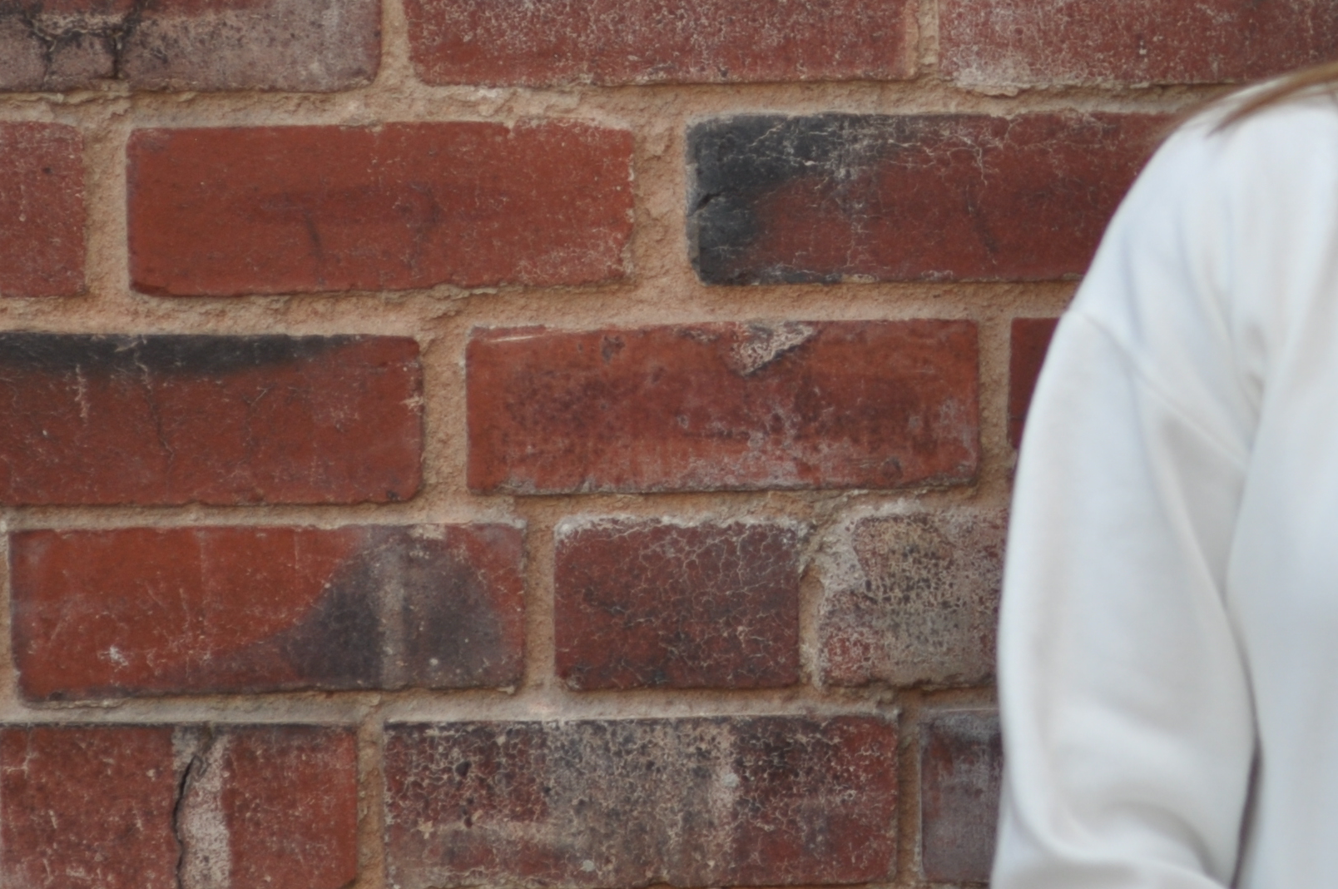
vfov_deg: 6.8
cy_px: 11
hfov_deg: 10.1
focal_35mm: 200
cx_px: 1608
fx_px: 7424
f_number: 2.8
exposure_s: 1/640
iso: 200
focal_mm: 50
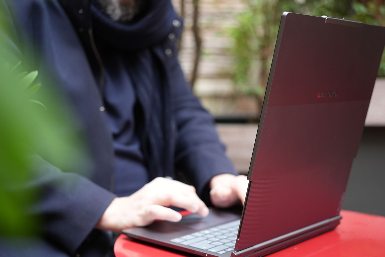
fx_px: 588
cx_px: 193
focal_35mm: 55
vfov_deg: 24.6
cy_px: 138
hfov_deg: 36.2
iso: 400
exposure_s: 1/50
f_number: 2.5
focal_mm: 50
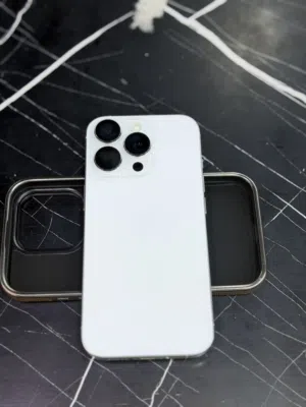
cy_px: 204
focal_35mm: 48
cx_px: 153
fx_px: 566
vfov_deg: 39.7
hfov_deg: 30.3
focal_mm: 6.76
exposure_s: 1/206
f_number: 1.78
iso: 50
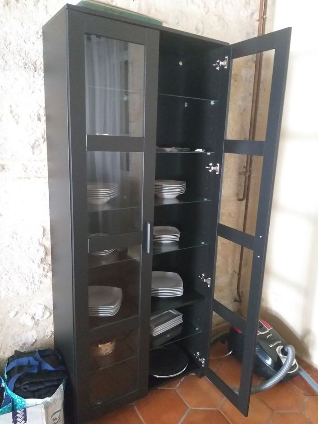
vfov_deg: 67.3
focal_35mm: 26
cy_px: 212
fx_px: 318
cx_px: 159
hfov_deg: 53.1
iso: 800
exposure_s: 1/17
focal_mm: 3.93
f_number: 1.7
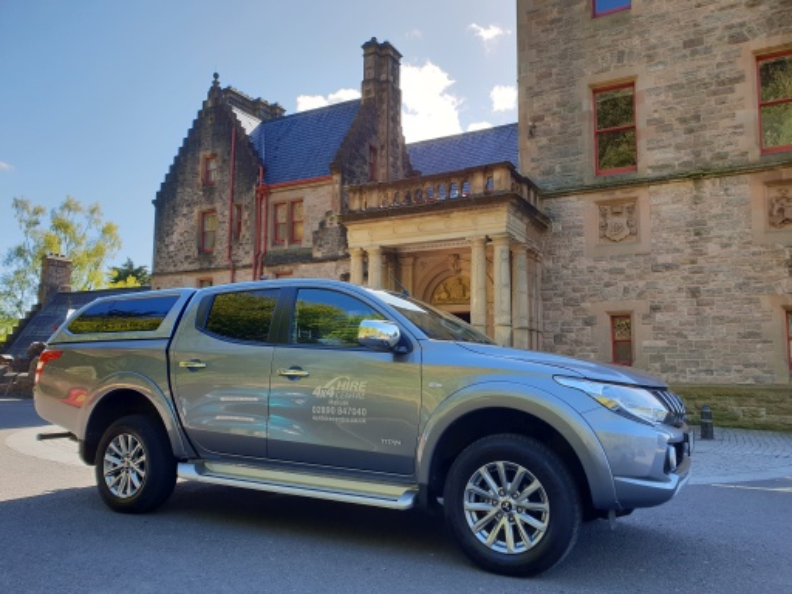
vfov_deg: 53.1
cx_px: 396
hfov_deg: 67.3
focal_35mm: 26
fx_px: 595
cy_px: 297
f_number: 2.4
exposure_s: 1/192
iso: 50
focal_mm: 4.3
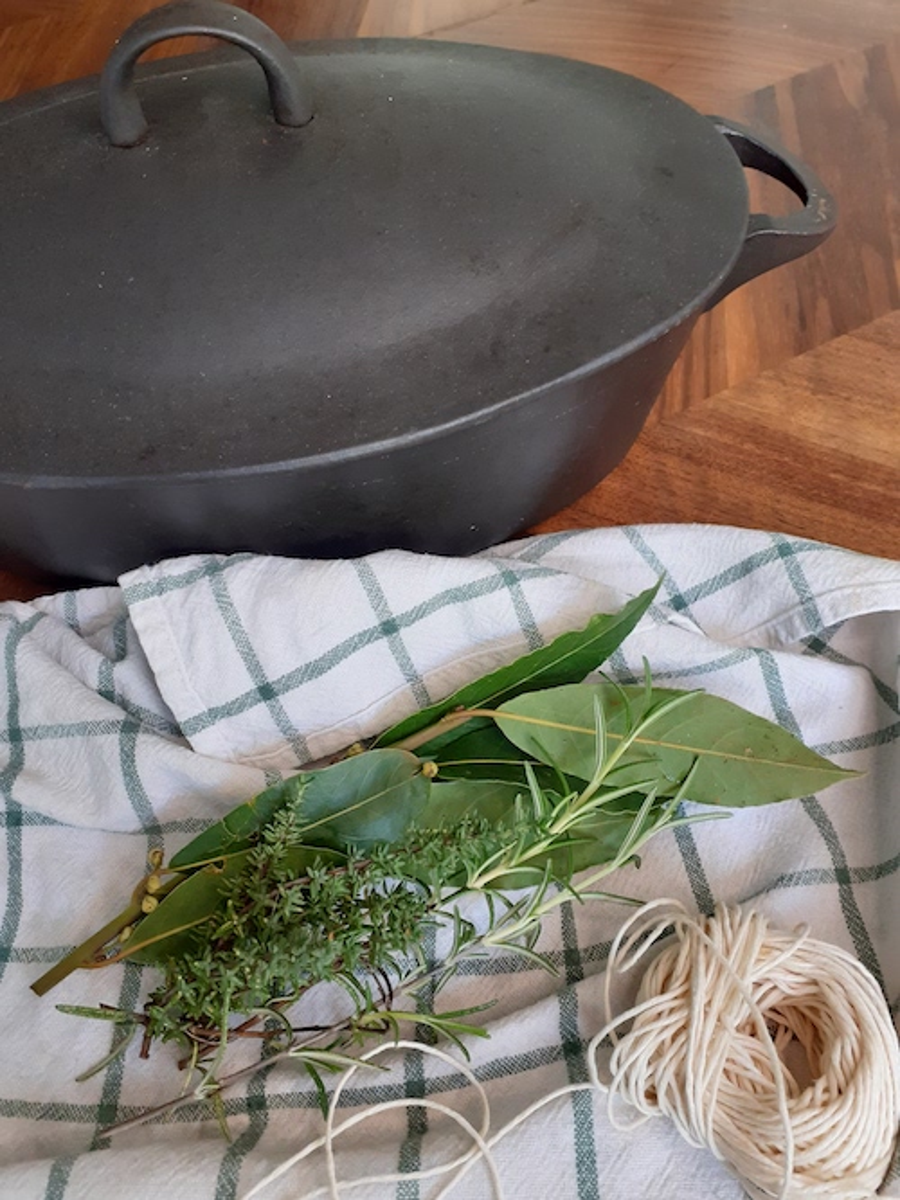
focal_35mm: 27
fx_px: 936
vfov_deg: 65.3
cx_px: 450
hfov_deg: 51.3
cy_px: 600
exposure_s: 1/50
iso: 160
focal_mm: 3.6
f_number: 1.9
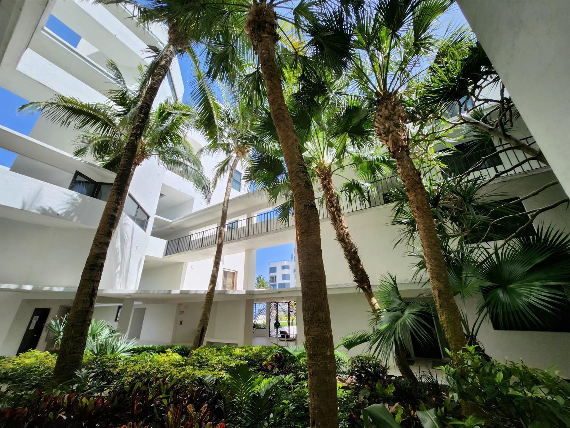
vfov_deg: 89.9
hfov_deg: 106.2
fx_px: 214
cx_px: 285
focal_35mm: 13
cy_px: 214
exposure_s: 1/328
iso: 32
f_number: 2.2
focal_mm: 1.74
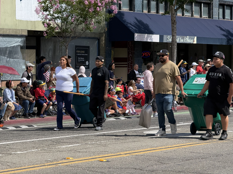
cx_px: 116
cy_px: 87
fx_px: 808
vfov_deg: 12.3
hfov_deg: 16.4
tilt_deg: -2.3
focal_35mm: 120
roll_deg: -0.2
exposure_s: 1/903
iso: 64
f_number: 2.8
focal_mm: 15.66
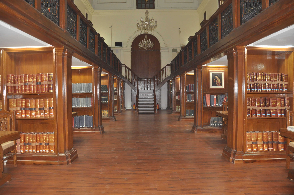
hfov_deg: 67.4
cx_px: 147
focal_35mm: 27
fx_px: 220
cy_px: 98
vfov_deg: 47.8
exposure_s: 1/60
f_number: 3.5
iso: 800
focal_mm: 18
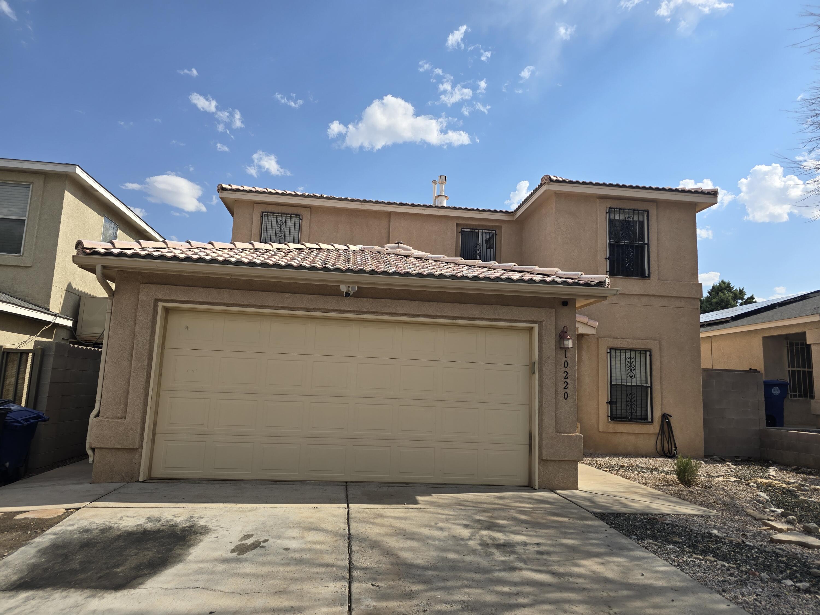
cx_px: 410
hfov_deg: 73.9
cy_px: 308
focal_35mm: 23
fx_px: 545
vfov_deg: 58.9
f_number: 1.7
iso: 12
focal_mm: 6.3
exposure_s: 1/963
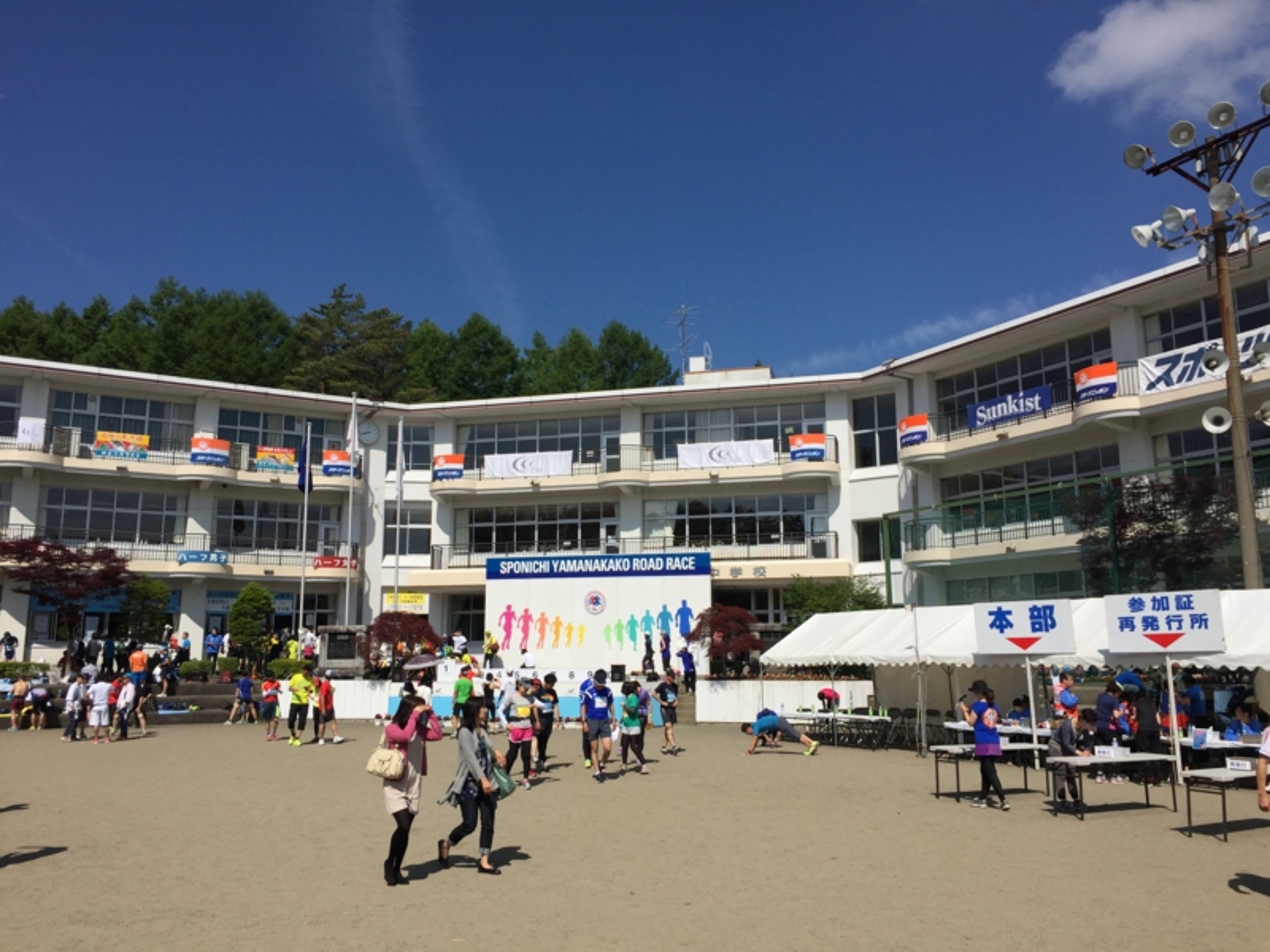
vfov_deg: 48.2
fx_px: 1064
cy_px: 476
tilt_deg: +11.3
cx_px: 635
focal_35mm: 29
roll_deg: -1.3
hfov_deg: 61.7
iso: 32
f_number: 2.2
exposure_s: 1/4405
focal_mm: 4.15
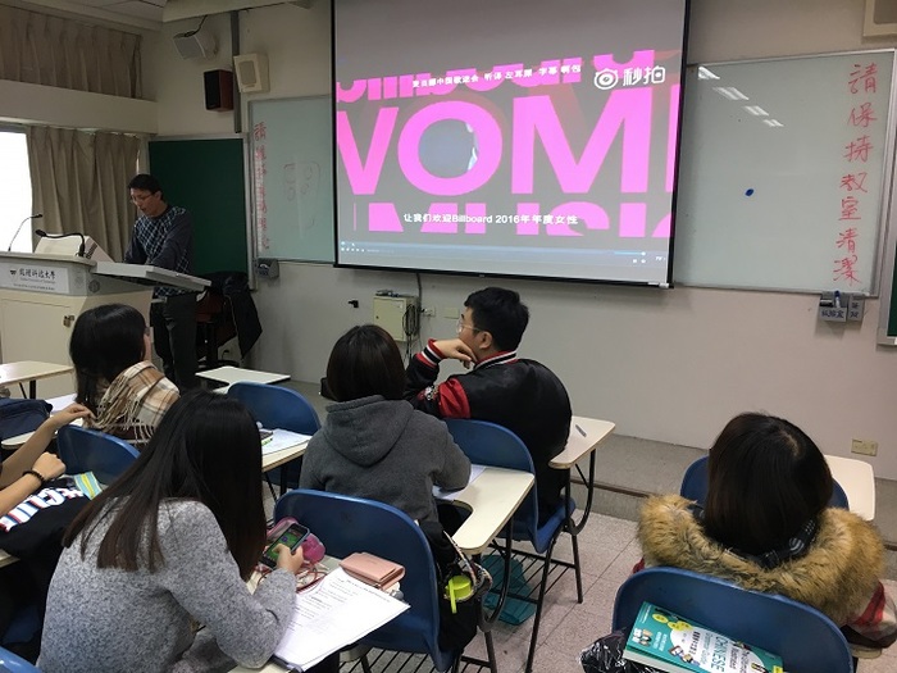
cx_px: 448
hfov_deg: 61.7
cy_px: 336
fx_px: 751
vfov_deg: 48.2
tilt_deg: -7.9
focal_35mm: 29
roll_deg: -0.2
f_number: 2.2
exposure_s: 1/30
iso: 80
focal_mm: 4.15
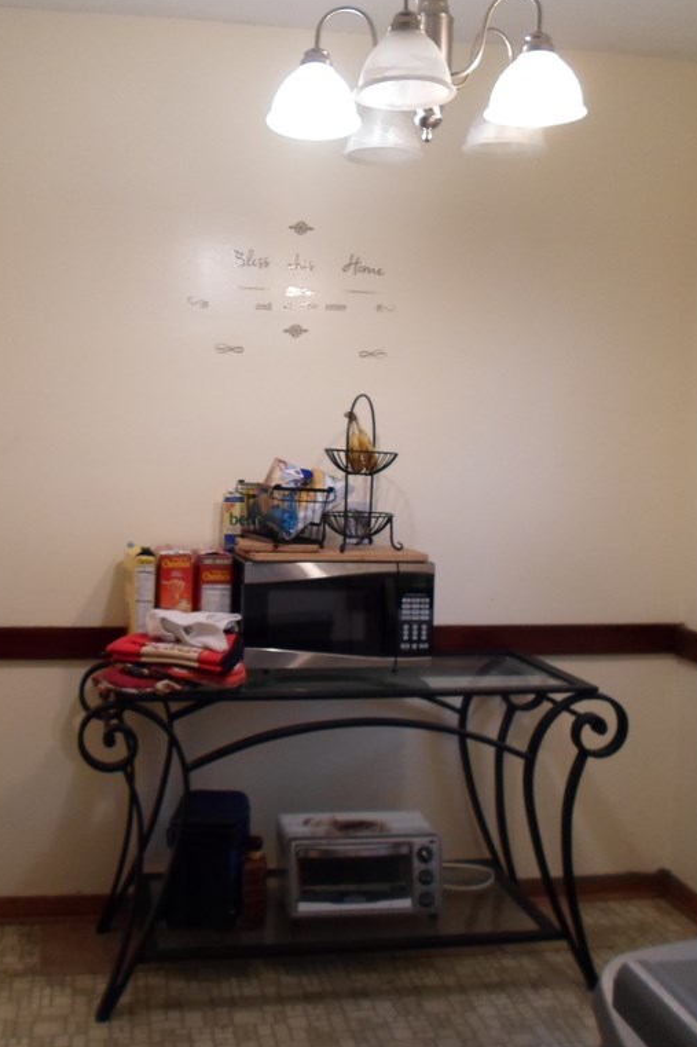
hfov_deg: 37.6
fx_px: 1017
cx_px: 267
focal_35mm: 35
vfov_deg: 54.4
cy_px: 521
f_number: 2.5
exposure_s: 1/30
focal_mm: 4.5
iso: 200
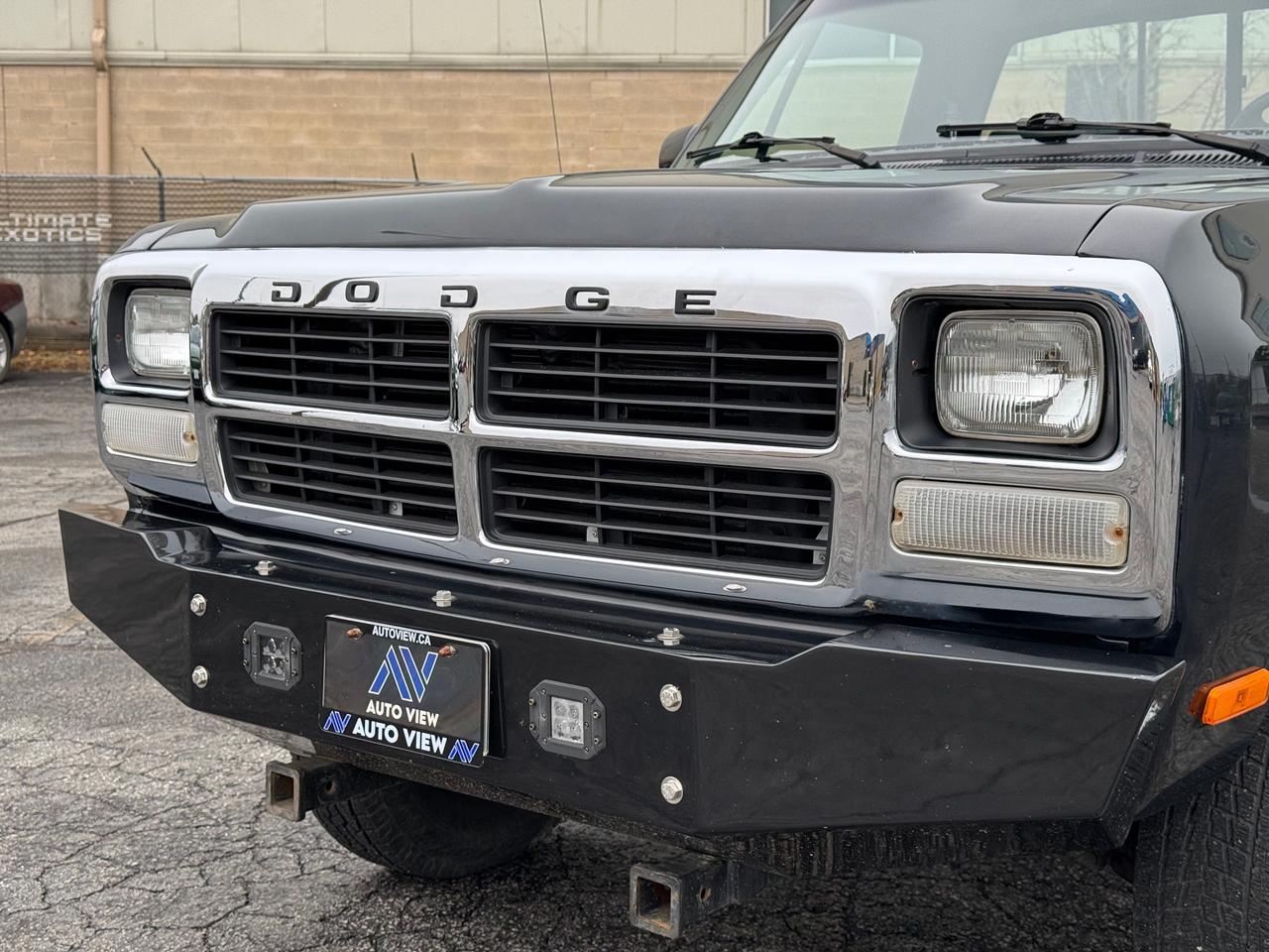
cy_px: 476
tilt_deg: -7.0
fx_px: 1760
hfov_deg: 39.7
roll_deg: -1.1
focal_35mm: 48
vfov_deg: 30.3
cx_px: 634
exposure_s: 1/582
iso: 64
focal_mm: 6.76
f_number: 1.78
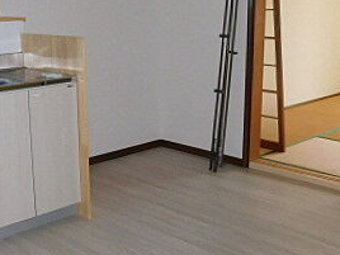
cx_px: 128
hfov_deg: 34.8
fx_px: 540
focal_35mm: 55
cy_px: 136
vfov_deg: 26.6
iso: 200
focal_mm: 4
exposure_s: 1/30
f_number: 3
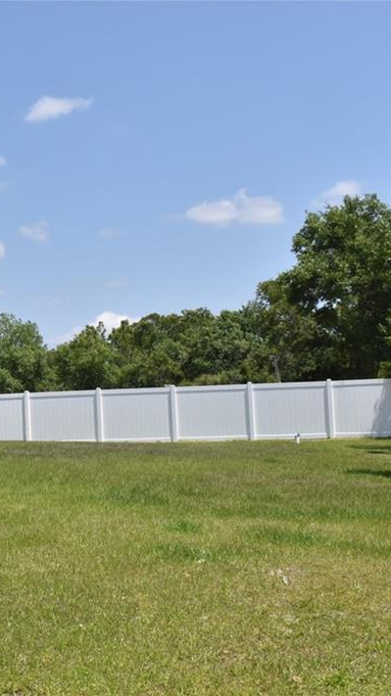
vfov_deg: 39.9
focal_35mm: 52
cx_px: 6
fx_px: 959
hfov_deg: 22.2
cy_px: 348
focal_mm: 22
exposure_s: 1/200
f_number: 25
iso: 400
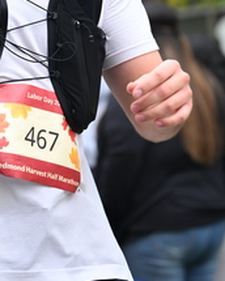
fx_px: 1398
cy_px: 18
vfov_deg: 11.4
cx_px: 45
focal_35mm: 168
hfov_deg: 9.2
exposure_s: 1/2000
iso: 1000
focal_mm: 70
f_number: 2.8
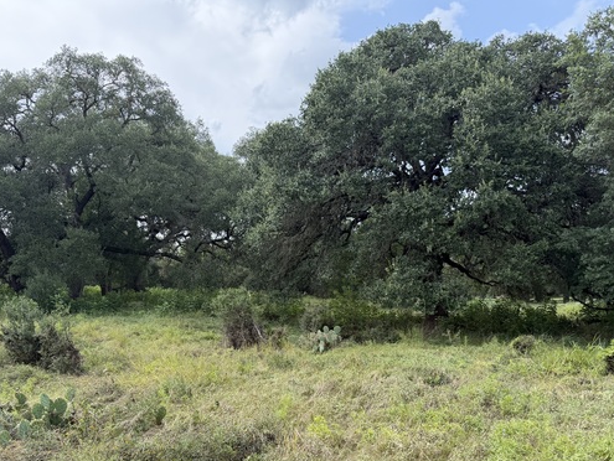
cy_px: 295
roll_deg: -1.2
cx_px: 254
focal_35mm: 31
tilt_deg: -1.3
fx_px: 550
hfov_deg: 58.0
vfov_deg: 45.0
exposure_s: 1/1192
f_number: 1.78
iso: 100
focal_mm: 6.76
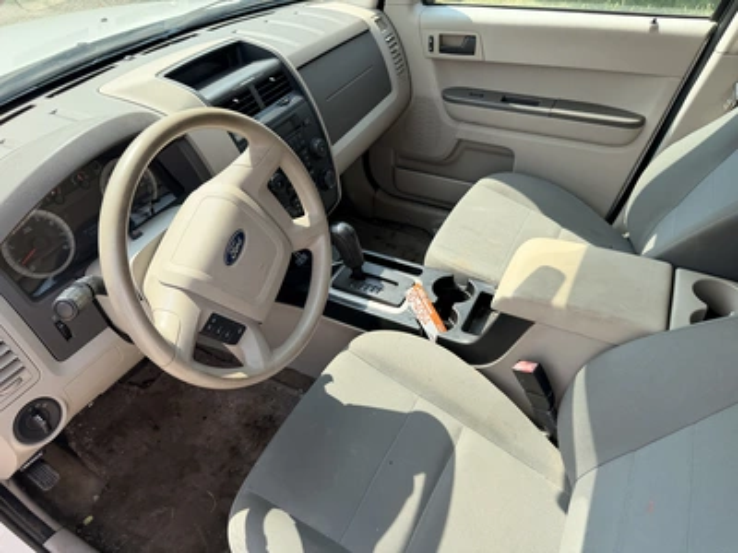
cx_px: 369
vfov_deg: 56.8
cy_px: 276
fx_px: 512
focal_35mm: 24
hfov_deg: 71.6
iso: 80
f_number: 1.78
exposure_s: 1/1075
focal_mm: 6.76
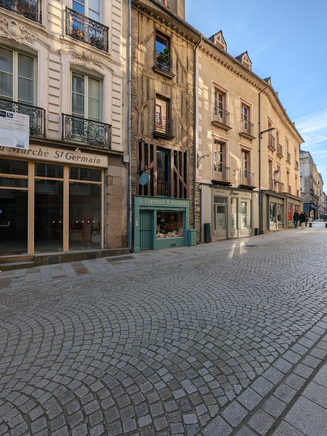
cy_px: 218
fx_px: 202
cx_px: 164
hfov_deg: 78.1
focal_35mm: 16
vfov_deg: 94.5
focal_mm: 2.35
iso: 45
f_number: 2.2
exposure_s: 1/1045
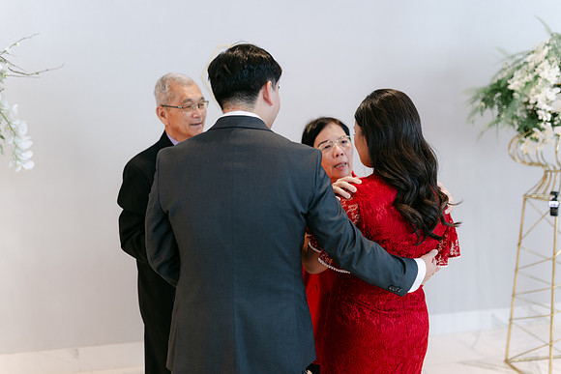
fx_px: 546
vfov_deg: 37.9
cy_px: 187
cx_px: 280
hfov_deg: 54.4
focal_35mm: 35
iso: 320
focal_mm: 35
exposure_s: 1/125
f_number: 1.4
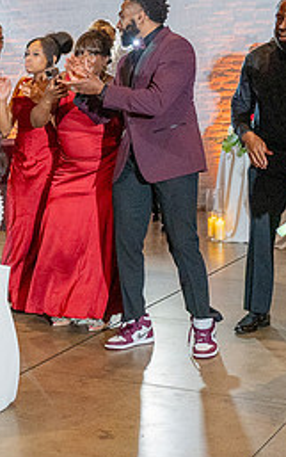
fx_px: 1058
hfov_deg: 14.4
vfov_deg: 24.3
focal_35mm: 85
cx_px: -139
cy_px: 227
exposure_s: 1/200
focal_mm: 37
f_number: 4
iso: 3200
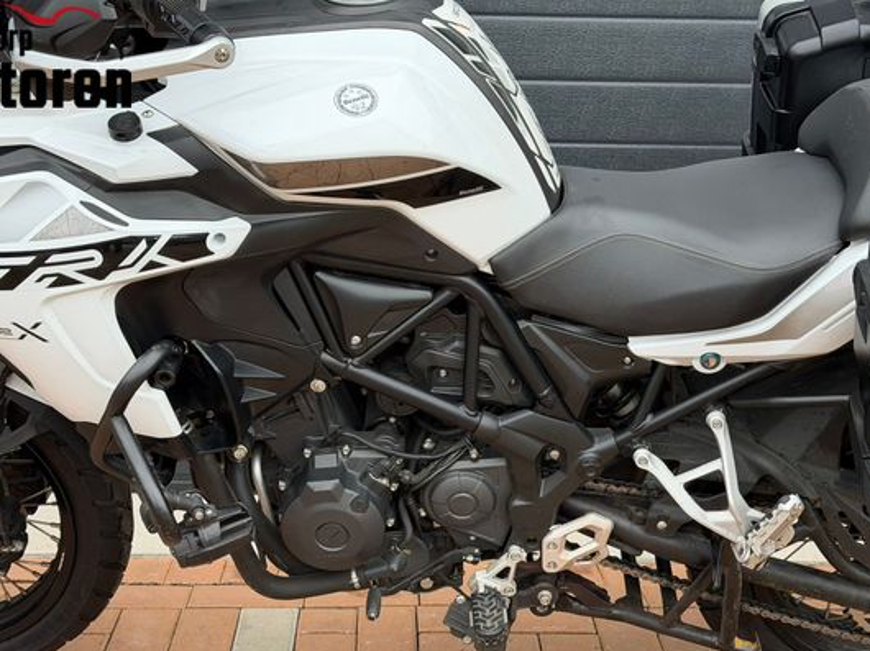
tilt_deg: -20.2
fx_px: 1457
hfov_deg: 33.2
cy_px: 392
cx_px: 446
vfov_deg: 25.2
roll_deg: -0.4
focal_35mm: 58
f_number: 1.78
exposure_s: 1/484
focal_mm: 6.76
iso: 100
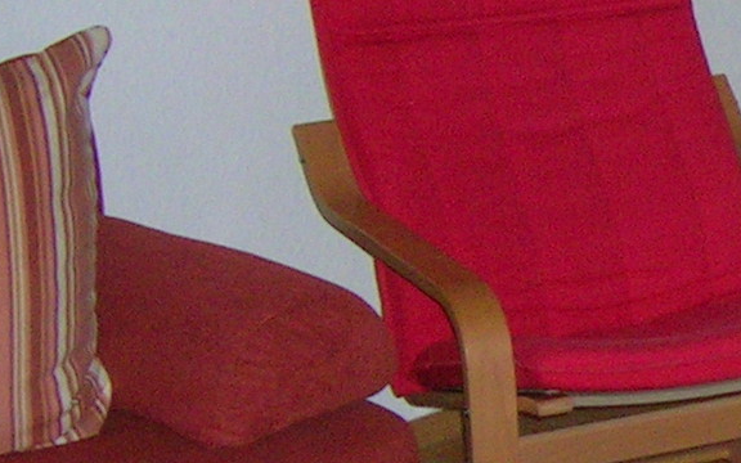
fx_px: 2666
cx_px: 1216
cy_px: 329
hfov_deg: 14.4
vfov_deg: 9.9
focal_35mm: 132
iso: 200
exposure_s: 1/60.1
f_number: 2.8
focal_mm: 5.4
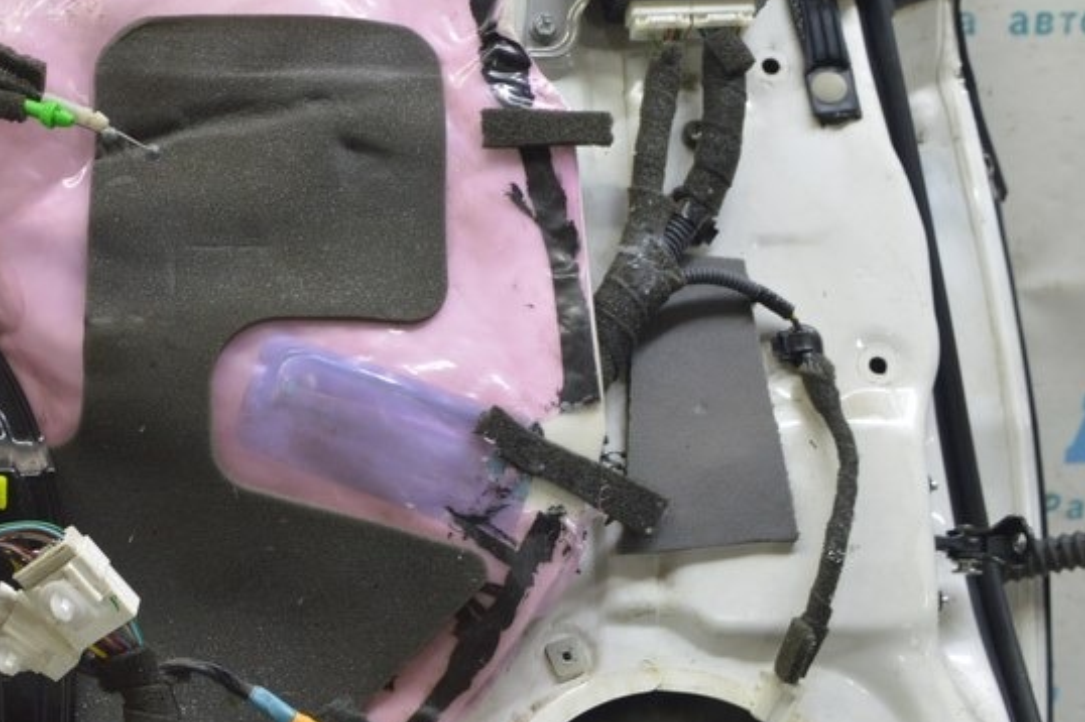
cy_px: 310
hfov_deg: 31.9
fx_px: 1806
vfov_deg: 22.6
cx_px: 111
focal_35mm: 60
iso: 400
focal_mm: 21
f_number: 5.6
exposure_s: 1/20
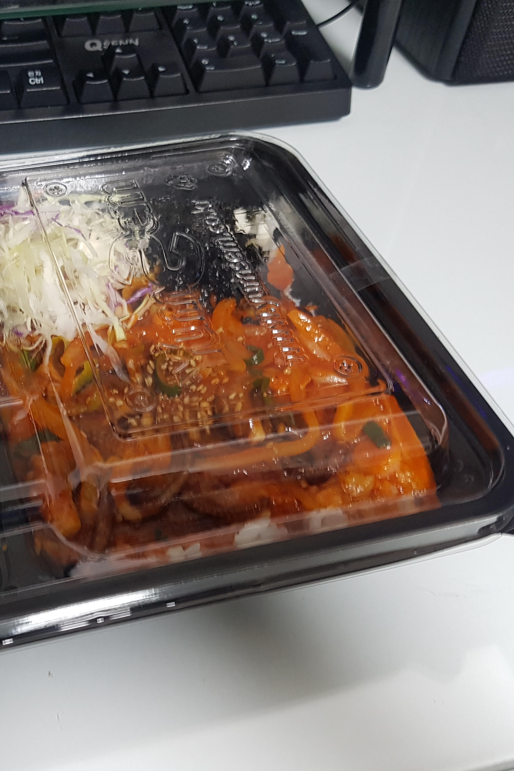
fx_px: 792
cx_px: 74
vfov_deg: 51.9
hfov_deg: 34.4
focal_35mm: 37
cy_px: 382
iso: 160
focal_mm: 4.2
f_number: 1.7
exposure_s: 1/24
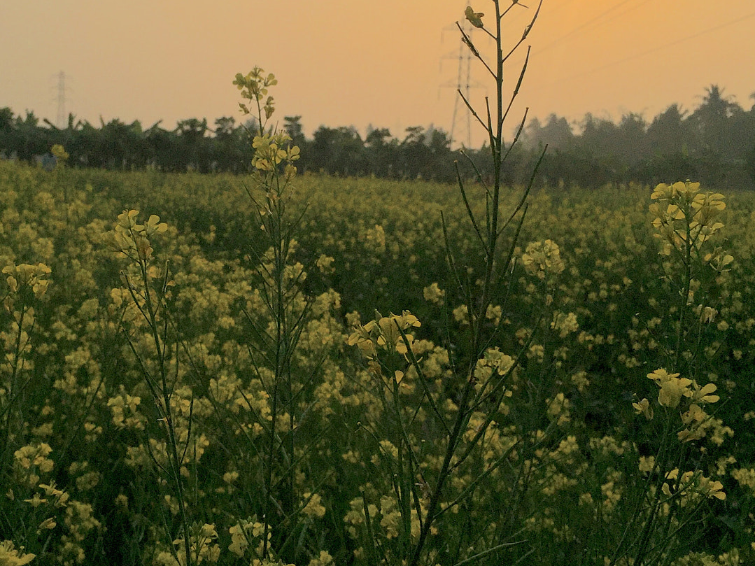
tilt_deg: -6.8
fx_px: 938
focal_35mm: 43
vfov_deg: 33.6
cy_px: 256
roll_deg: -2.6
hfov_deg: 43.4
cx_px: 274
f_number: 2.2
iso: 40
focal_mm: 4.15
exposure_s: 1/13333
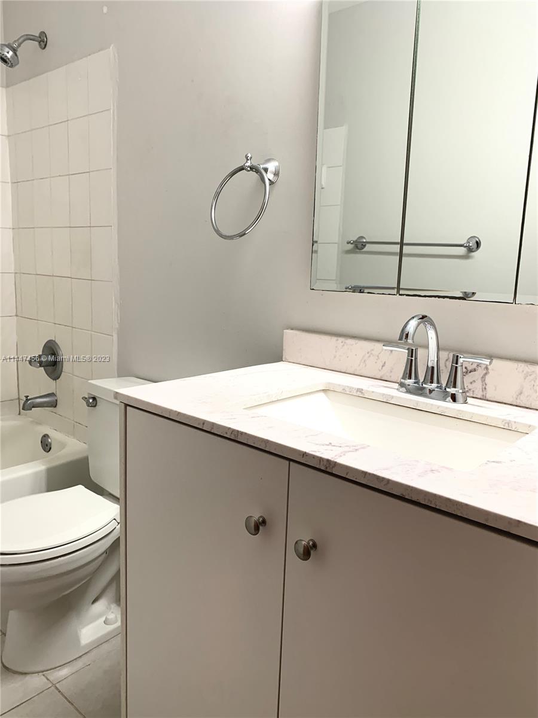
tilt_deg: -10.4
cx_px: 269
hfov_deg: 53.1
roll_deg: -2.2
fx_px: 539
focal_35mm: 26
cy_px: 359
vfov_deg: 67.3
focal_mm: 4.25
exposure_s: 1/60
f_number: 1.8
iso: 100
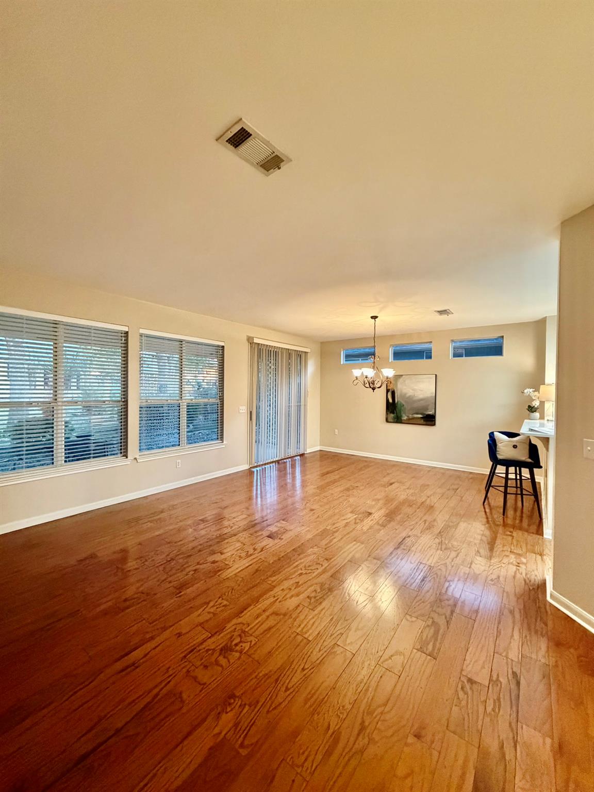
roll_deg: -0.6
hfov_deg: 85.7
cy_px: 396
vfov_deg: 102.1
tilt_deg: -0.8
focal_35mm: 14
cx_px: 297
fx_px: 320
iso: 640
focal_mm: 2.22
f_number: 2.2
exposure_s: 1/60
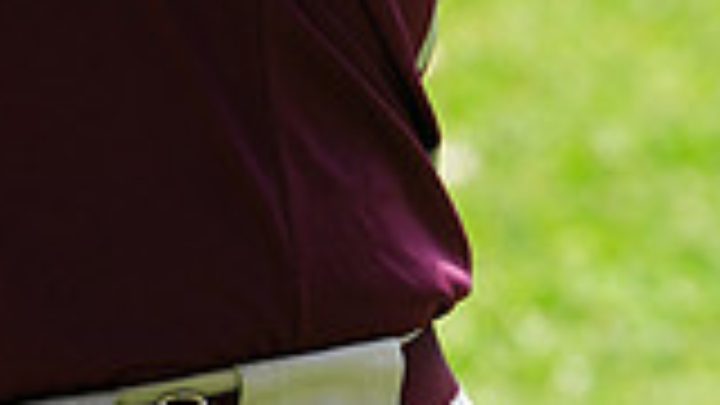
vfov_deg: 1.3
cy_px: -500
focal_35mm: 935
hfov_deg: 2.3
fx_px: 17851
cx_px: 45
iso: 200
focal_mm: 247
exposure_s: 1/160
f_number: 8
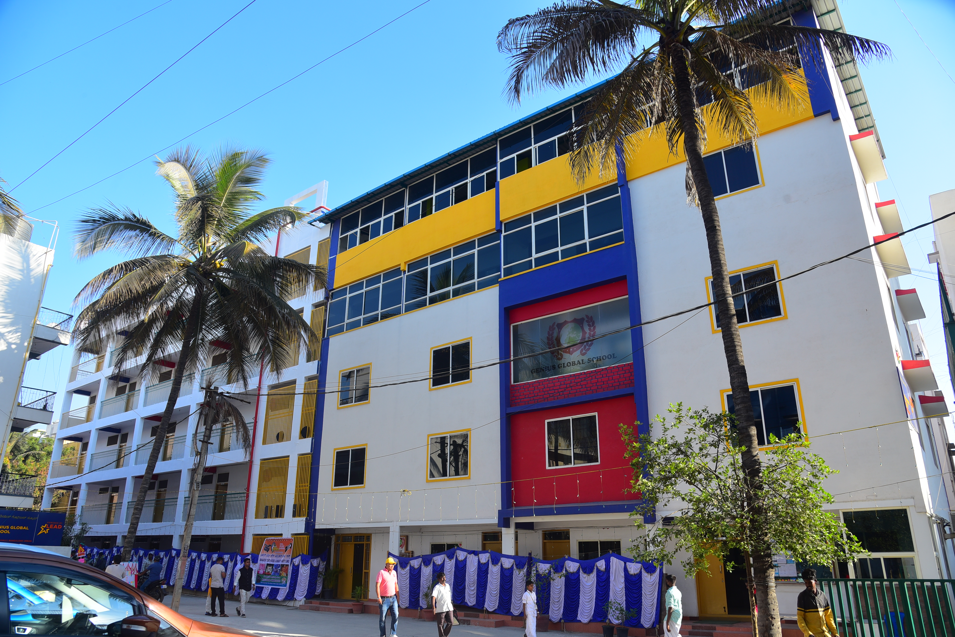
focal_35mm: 24
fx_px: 637
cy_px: 318
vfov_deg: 53.1
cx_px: 478
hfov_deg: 73.7
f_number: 7.1
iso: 200
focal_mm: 24
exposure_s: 1/160
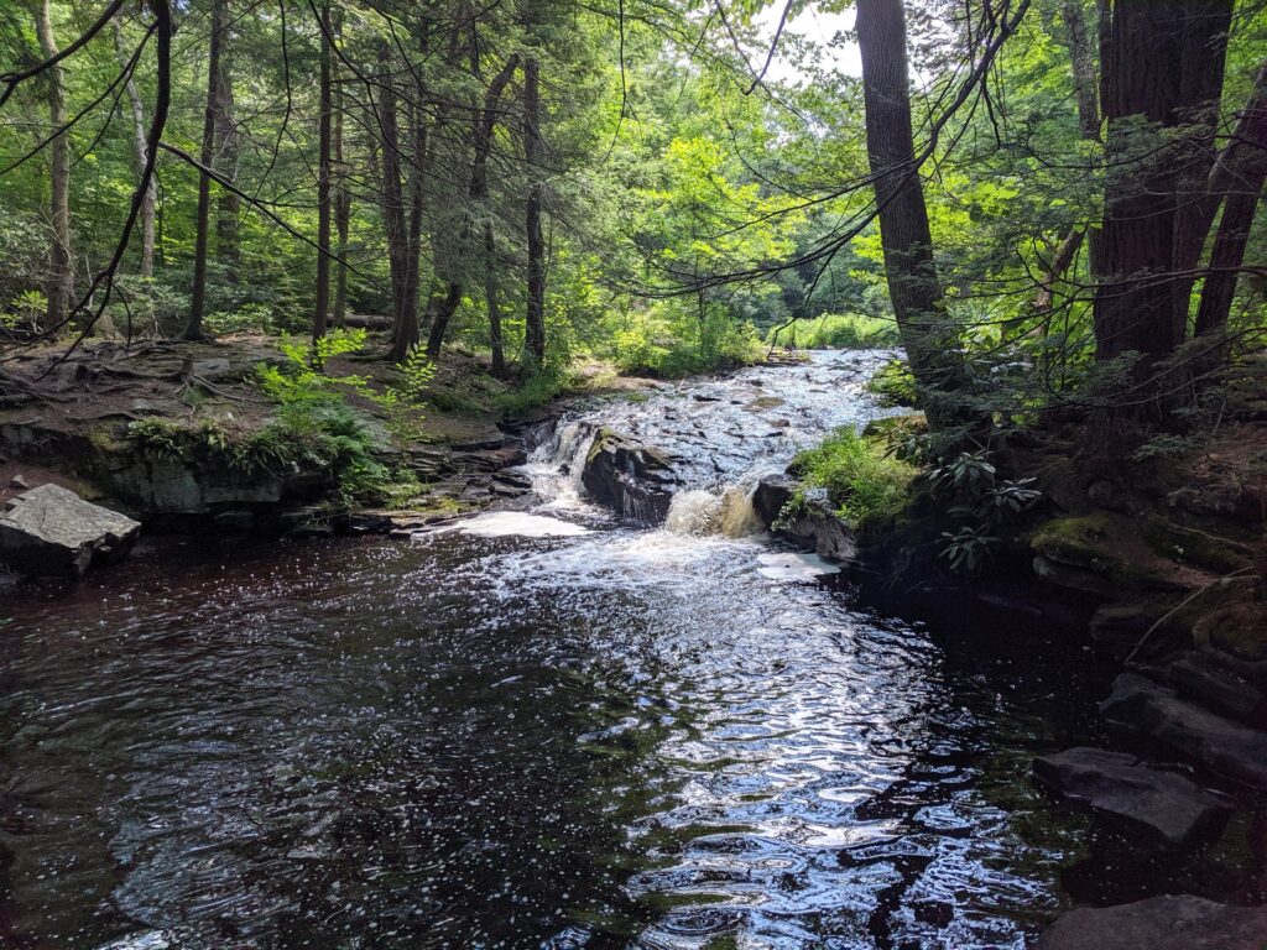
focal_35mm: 26
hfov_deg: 67.3
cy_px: 475
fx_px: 952
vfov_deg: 53.1
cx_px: 634
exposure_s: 1/551
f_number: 2
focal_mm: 4.67
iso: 77
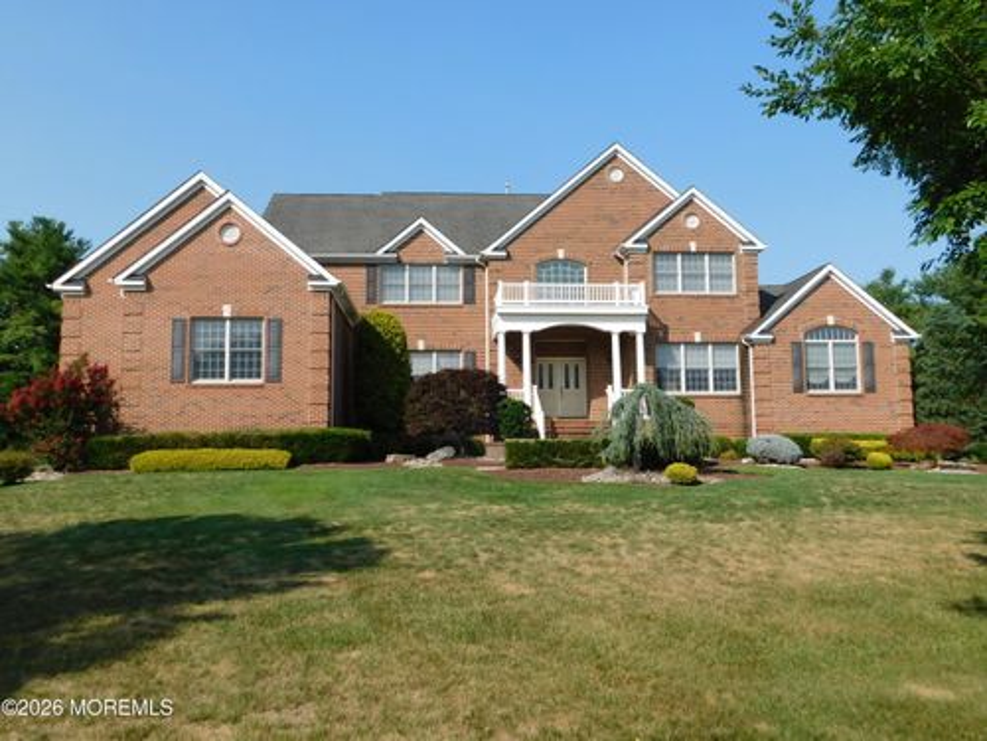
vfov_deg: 49.7
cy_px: 370
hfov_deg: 63.4
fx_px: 798
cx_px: 494
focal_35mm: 28
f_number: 6.4
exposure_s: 1/400
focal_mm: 4.9
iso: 125
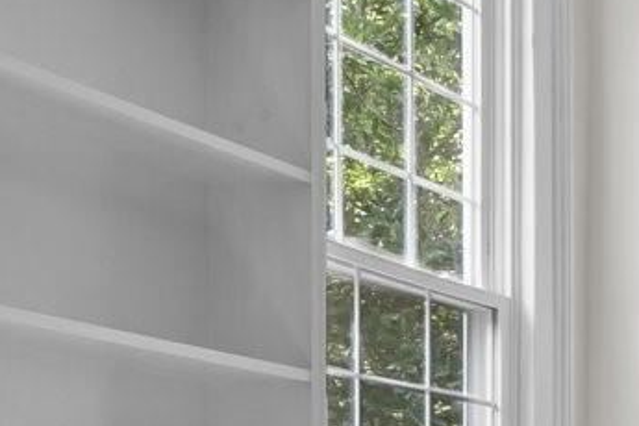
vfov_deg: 13.5
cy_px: 645
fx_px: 1686
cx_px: 1582
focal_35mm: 95
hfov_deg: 14.0
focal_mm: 16
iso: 500
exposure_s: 1/4
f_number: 8
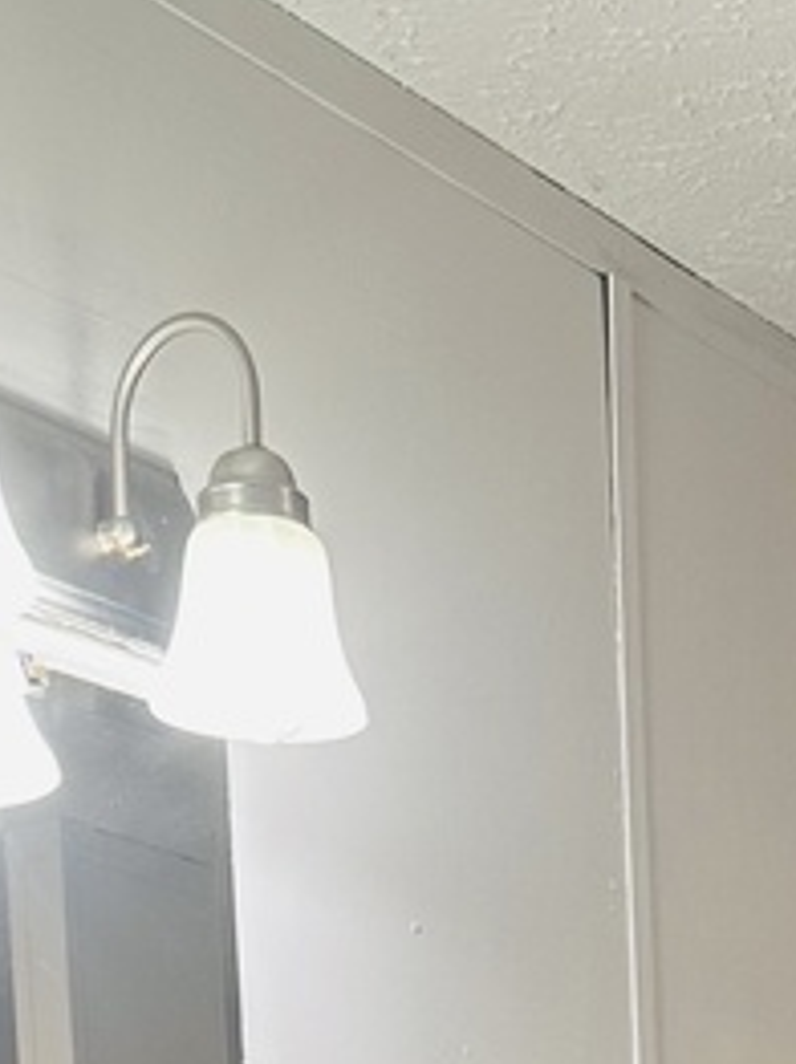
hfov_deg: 14.7
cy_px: 2156
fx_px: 3040
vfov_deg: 15.6
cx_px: 780
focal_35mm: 99
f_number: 1.78
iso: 160
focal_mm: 6.86
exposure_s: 1/120
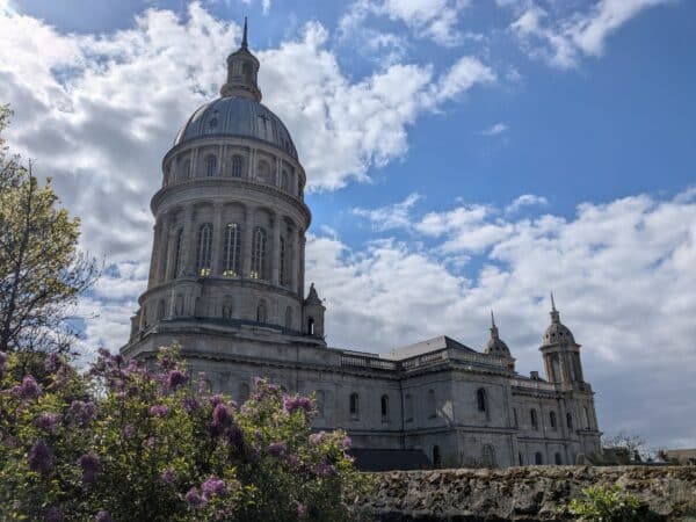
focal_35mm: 27
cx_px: 348
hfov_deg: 65.3
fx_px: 543
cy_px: 261
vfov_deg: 51.4
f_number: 1.73
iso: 78
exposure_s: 1/23256
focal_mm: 4.38
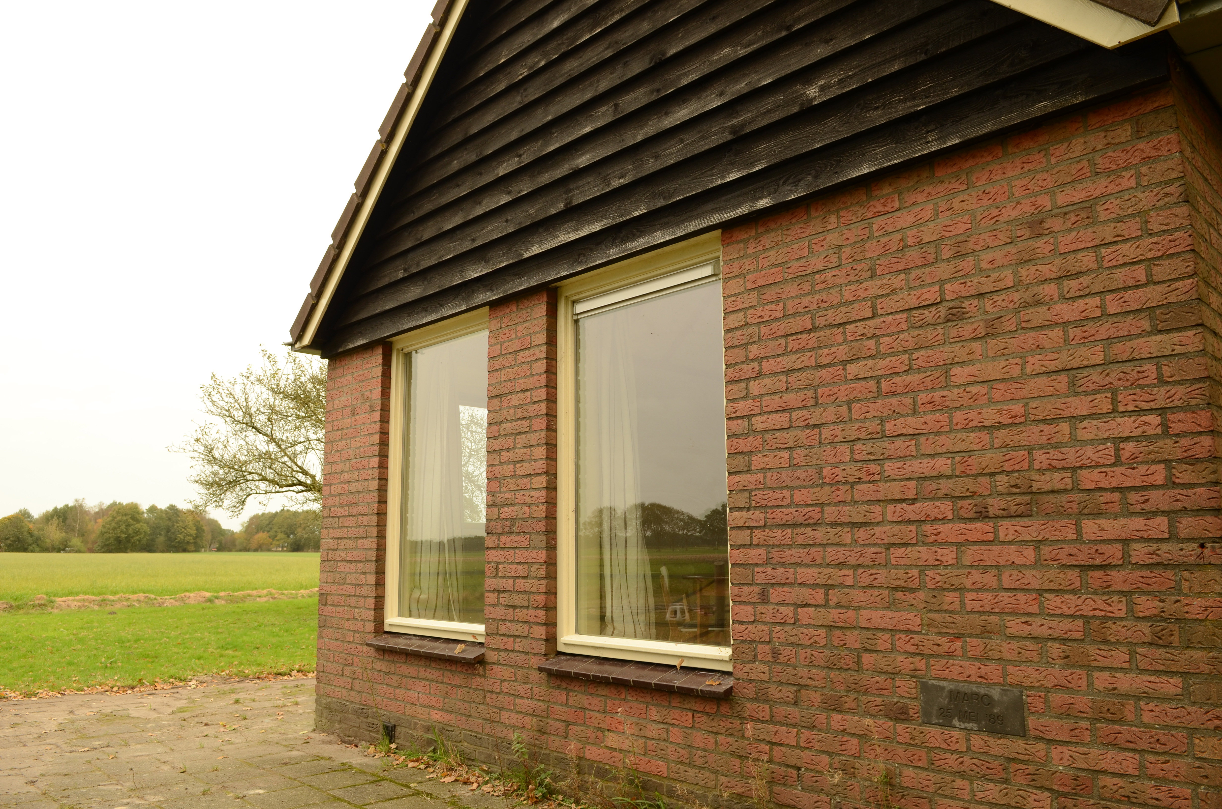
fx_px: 864
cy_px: 404
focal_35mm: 26
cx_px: 611
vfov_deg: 50.2
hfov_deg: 70.5
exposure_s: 1/100
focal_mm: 17
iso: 200
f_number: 5.6
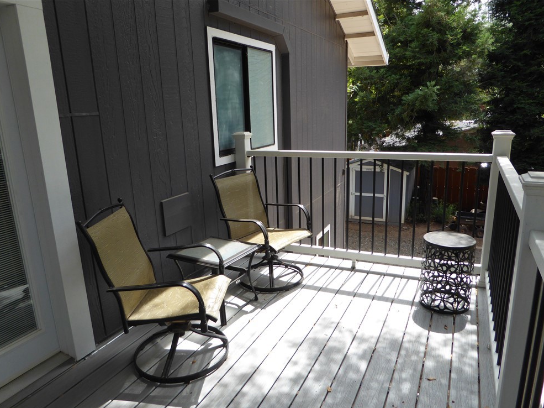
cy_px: 212
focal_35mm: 26
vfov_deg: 53.0
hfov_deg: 67.3
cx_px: 276
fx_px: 408
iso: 100
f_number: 3.3
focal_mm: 4.3
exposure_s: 1/250
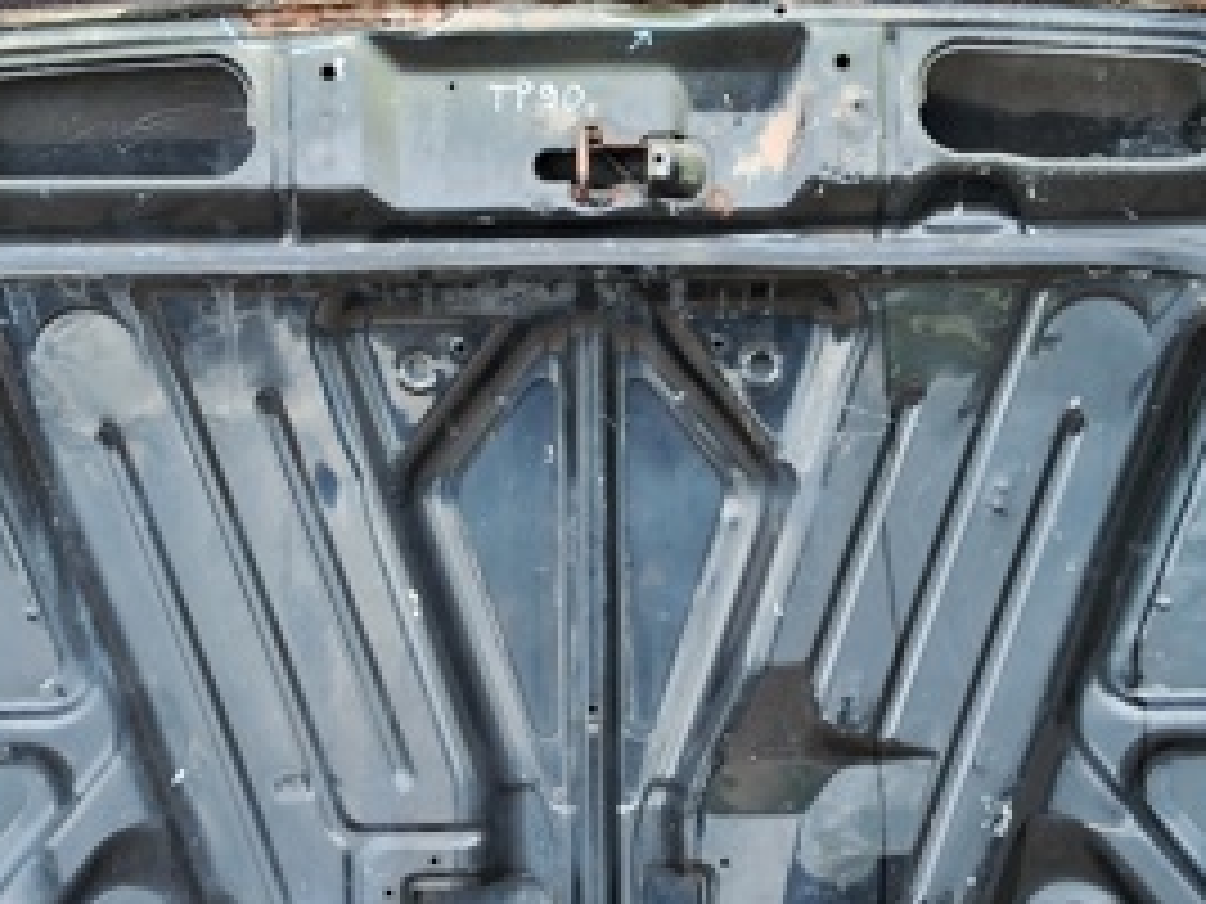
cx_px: 562
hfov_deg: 31.2
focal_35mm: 62
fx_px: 2160
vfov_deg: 23.6
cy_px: 582
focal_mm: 3.98
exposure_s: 1/100
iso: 32
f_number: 1.8
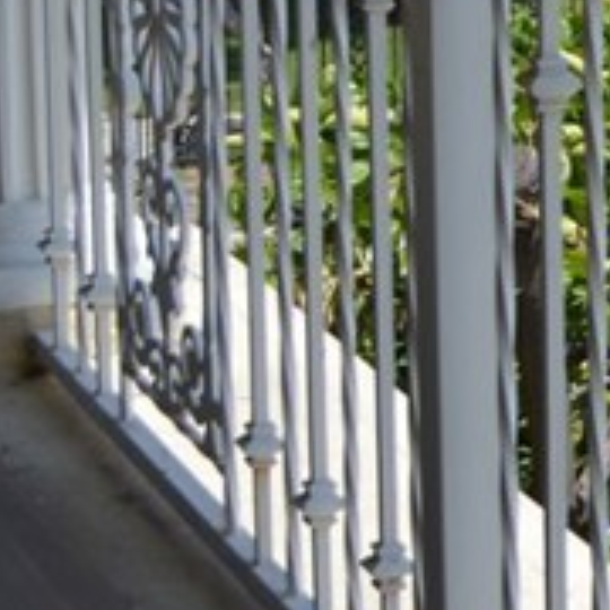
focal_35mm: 188
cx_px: 1559
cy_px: -359
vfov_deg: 9.0
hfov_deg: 8.4
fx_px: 3748
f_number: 7.1
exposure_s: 1/200
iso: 100
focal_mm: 26
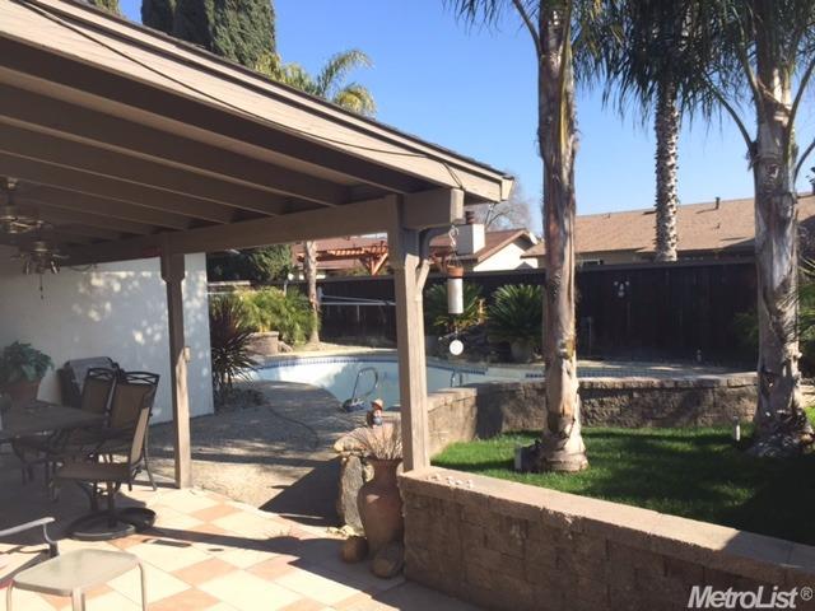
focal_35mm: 29
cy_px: 306
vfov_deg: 48.2
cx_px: 408
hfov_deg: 61.7
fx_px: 683
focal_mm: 4.15
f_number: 2.2
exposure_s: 1/1099
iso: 32
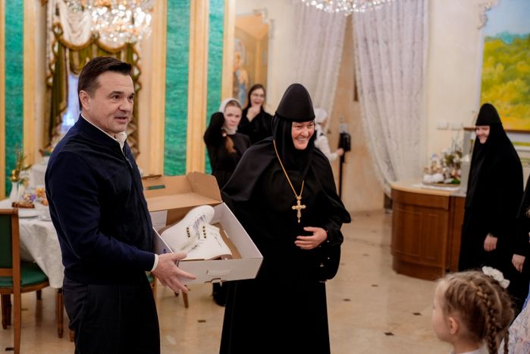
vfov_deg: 29.9
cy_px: 177
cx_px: 265
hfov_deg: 43.6
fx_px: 662
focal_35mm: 45
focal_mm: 45
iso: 1600
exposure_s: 1/250
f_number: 2.8
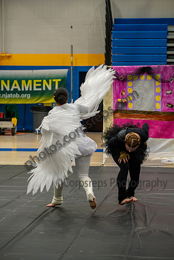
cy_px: 130
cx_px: 87
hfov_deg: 12.5
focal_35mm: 110
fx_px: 797
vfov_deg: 18.6
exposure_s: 1/500
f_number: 4
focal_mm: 110
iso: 1800
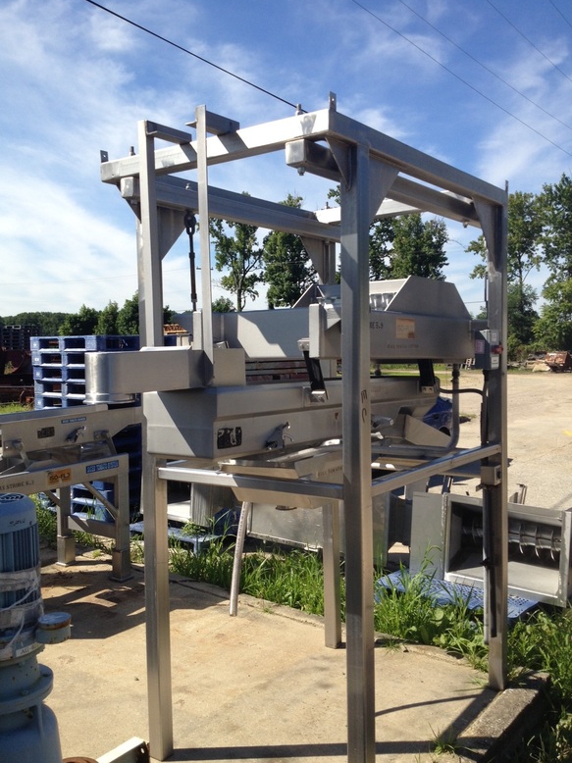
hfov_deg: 39.6
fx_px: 794
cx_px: 279
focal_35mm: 36
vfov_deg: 51.4
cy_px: 380
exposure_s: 1/1493
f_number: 2.4
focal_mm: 4.28
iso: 50
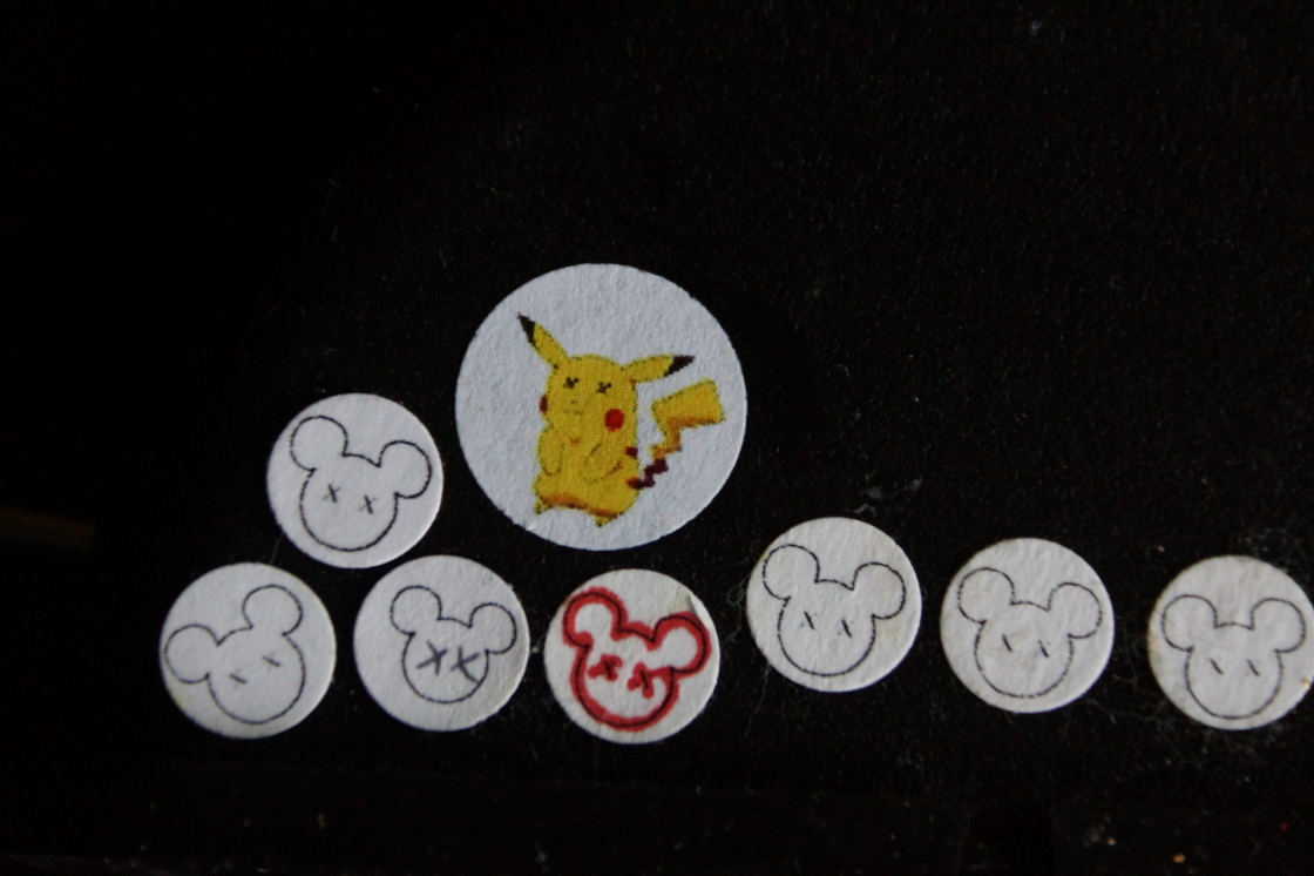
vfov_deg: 3.7
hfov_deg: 5.5
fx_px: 13683
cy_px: 438
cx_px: 657
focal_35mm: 375
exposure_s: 1/40
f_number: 6.3
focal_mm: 250
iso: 1600
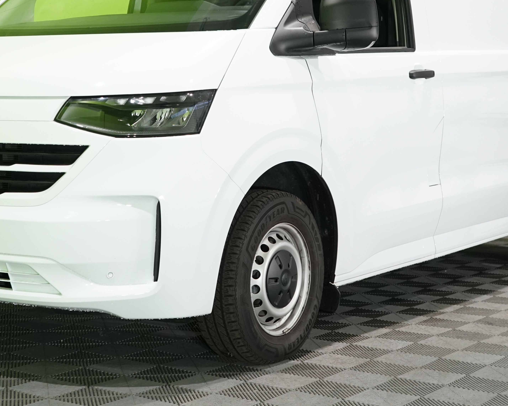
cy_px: 87
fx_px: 1098
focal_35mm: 73
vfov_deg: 20.8
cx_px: 218
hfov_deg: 26.0
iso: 800
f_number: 5.6
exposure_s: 1/30
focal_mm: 37
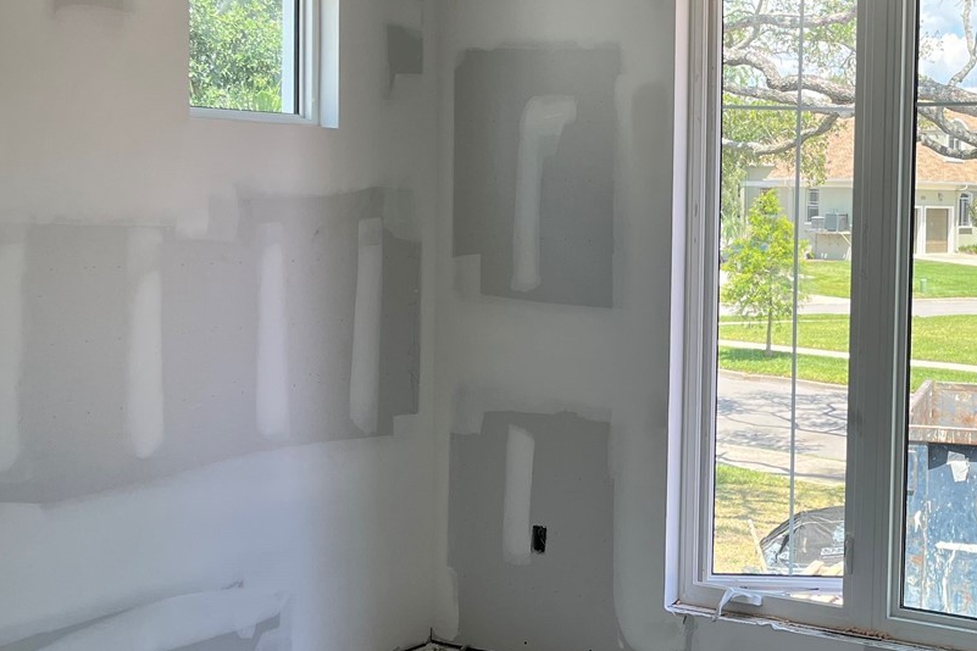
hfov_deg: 35.0
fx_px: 1465
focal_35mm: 54
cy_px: 256
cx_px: 856
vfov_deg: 25.0
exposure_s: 1/487
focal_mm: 5.1
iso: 50
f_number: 1.6
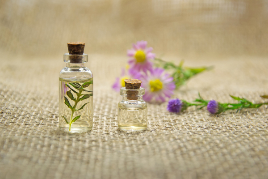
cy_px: 90
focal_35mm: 99
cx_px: 134
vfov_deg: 13.8
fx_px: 737
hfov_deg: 20.6
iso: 640
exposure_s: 1/125
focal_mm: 66
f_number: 5.3
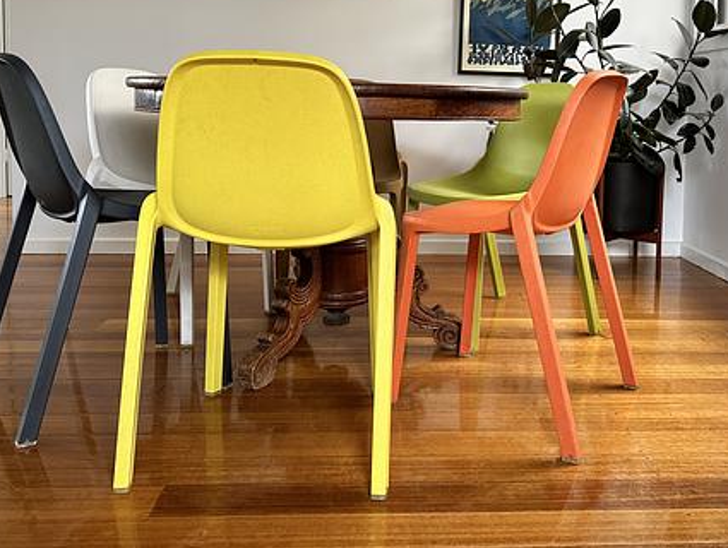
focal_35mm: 35
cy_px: 155
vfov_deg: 39.9
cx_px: 433
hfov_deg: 52.2
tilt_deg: -4.2
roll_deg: -1.0
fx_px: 737
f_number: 1.78
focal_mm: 6.86
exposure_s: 1/121
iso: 160
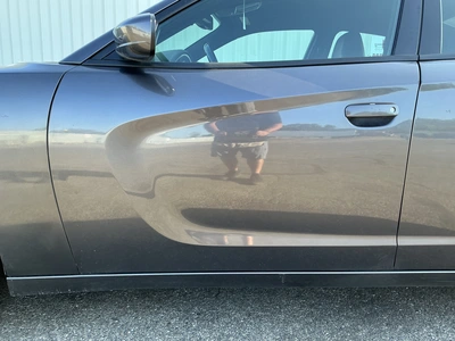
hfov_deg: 63.4
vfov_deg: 49.7
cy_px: 170
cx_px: 228
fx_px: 368
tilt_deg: -12.0
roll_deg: -0.4
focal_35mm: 28
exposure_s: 1/122
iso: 25
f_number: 1.8
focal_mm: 3
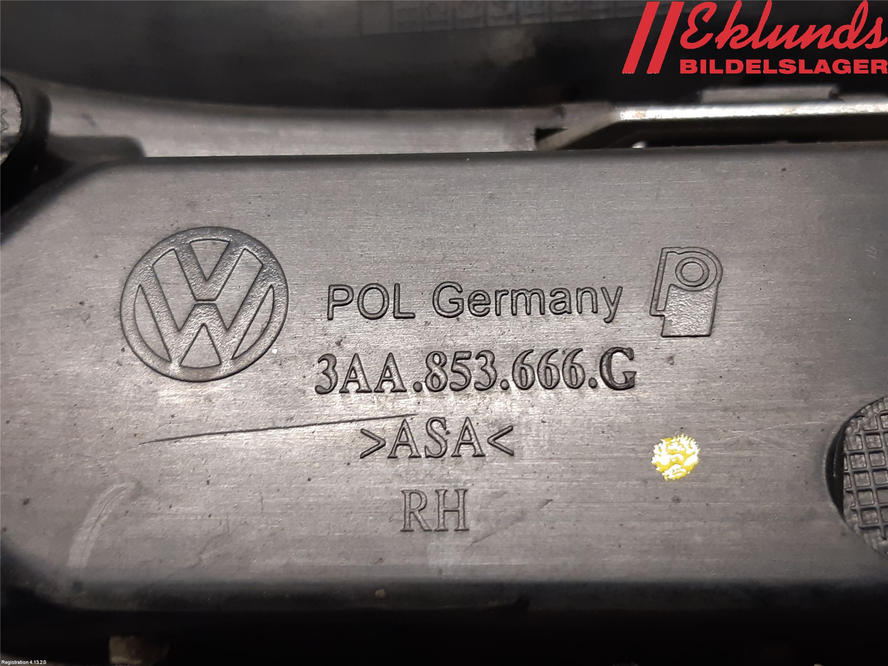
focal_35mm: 26
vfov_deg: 53.1
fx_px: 667
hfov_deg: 67.3
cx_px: 444
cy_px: 333
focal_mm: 3.93
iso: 125
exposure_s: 1/50
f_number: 1.7
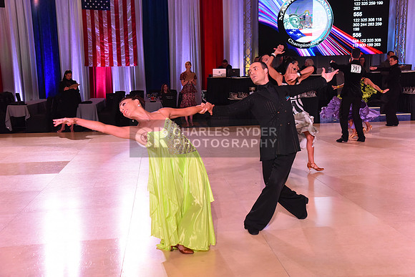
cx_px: 208
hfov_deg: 41.1
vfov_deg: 28.1
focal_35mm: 48
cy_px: 138
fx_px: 553
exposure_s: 1/320
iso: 2500
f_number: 6.3
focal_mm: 48
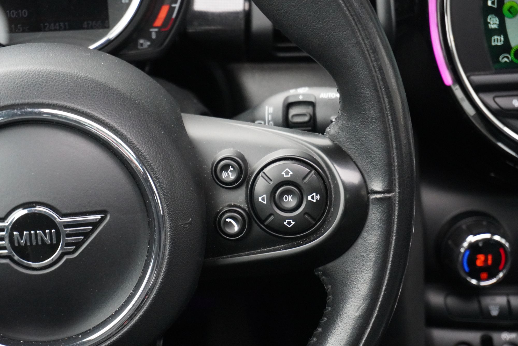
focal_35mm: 72
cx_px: 259
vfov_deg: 19.0
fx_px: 1037
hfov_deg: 28.1
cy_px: 173
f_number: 5.6
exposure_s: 1/60
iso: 6400
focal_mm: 48
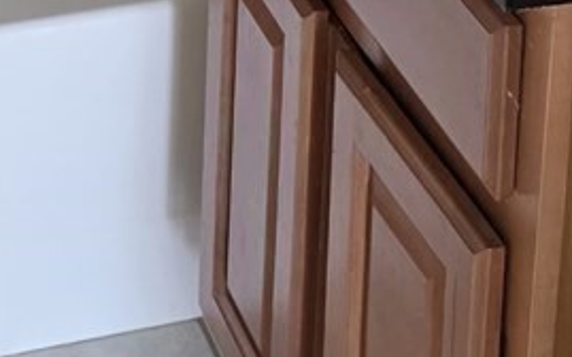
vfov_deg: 8.5
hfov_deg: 15.0
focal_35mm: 139
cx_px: 219
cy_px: -561
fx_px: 2166
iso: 800
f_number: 1.7
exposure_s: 1/120
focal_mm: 6.3
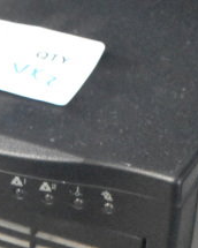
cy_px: 362
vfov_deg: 9.0
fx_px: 1538
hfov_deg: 7.3
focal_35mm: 210
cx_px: -9
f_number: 4.5
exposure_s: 1/60
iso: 14400
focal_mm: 35
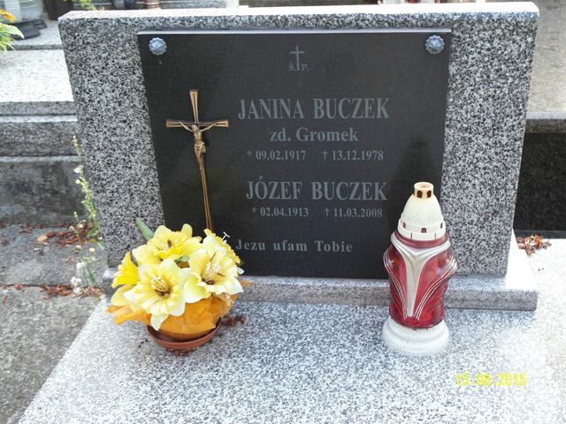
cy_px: 212
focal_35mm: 42
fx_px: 687
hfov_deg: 44.8
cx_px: 283
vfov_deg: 34.3
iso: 100
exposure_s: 1/60
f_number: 2.8
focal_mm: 9.1
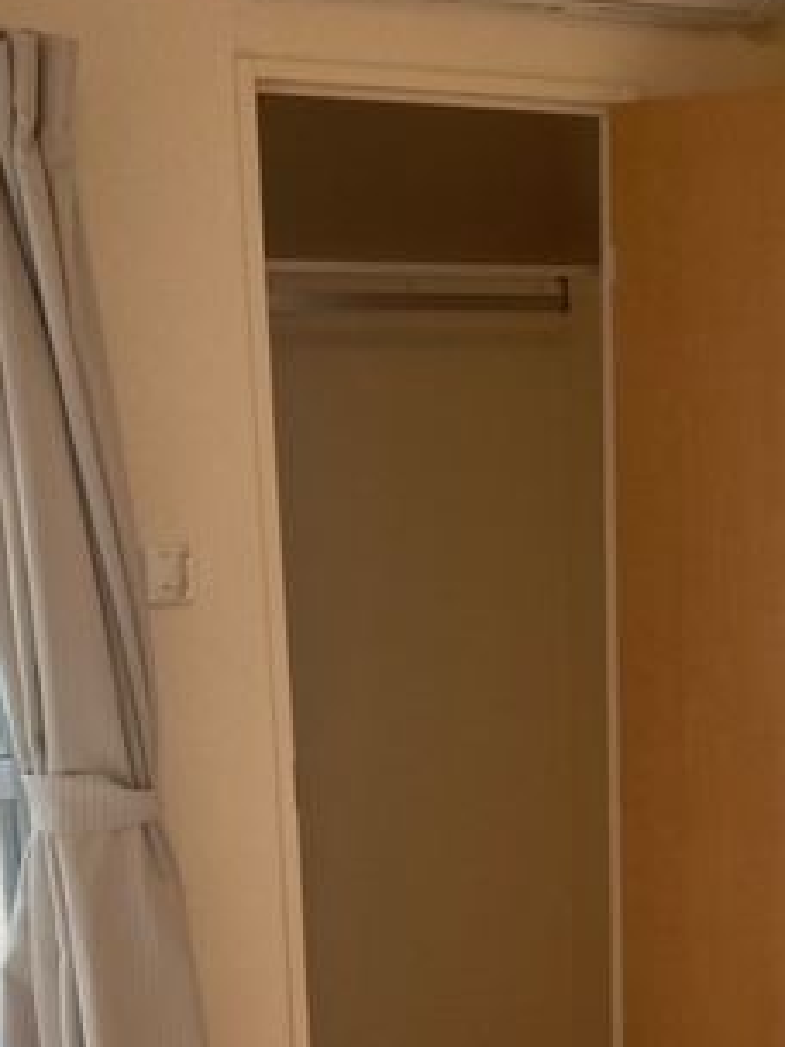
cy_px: 775
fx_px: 1784
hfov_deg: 24.4
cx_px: 627
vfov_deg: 32.1
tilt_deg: -13.1
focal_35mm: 59
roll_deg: -0.2
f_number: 1.8
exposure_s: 1/112
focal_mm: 3.99
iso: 80
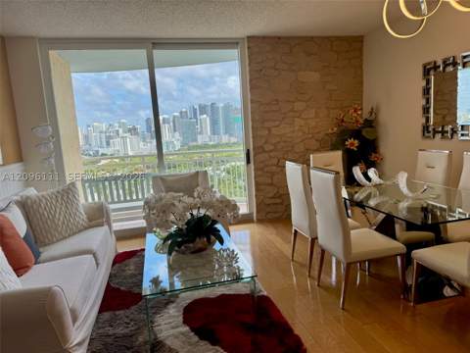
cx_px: 235
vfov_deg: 56.8
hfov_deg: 71.6
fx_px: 326
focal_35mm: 24
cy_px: 176
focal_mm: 6.76
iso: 80
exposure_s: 1/876
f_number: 1.78
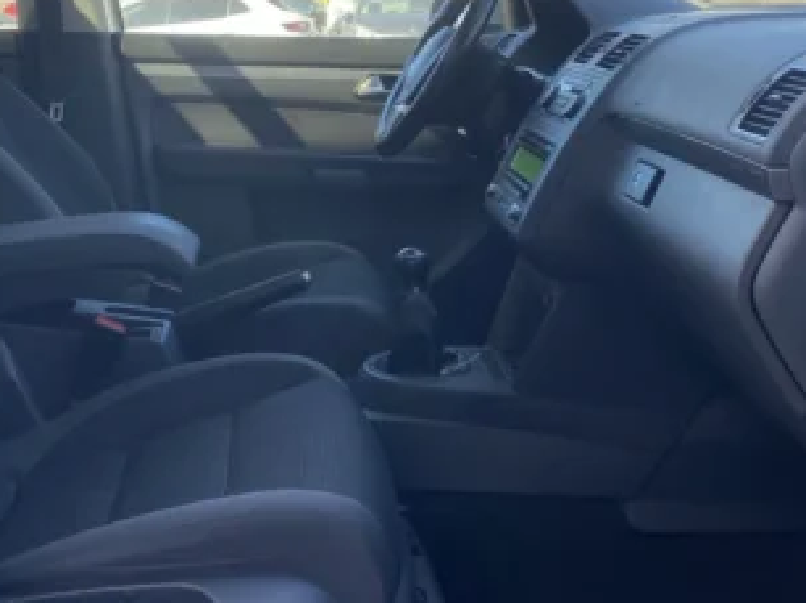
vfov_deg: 27.9
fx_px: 1187
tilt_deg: -4.8
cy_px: 121
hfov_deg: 37.3
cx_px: 298
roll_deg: +1.8
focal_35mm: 51
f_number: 1.8
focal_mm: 4.25
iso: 32
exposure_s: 1/234
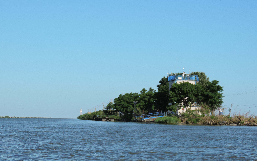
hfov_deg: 22.8
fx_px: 637
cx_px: 130
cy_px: 86
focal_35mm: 91
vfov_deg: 14.4
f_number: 4
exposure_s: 1/800
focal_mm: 15.1
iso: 80
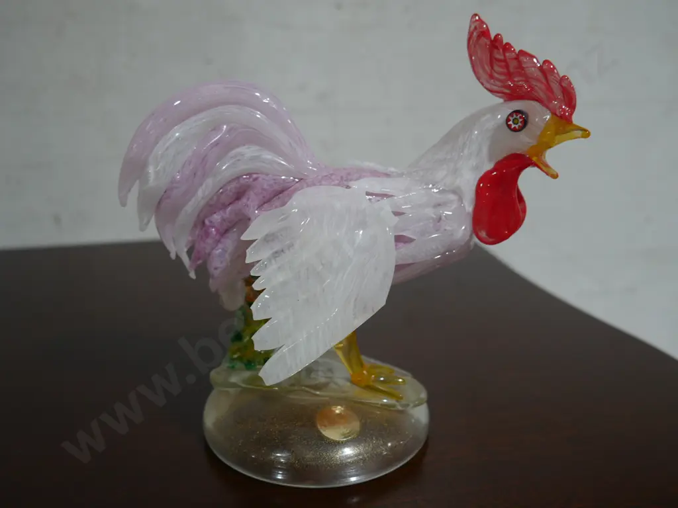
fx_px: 666
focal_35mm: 34
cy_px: 254
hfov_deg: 54.0
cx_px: 339
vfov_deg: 41.8
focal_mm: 17
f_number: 4
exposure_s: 1/60
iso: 320
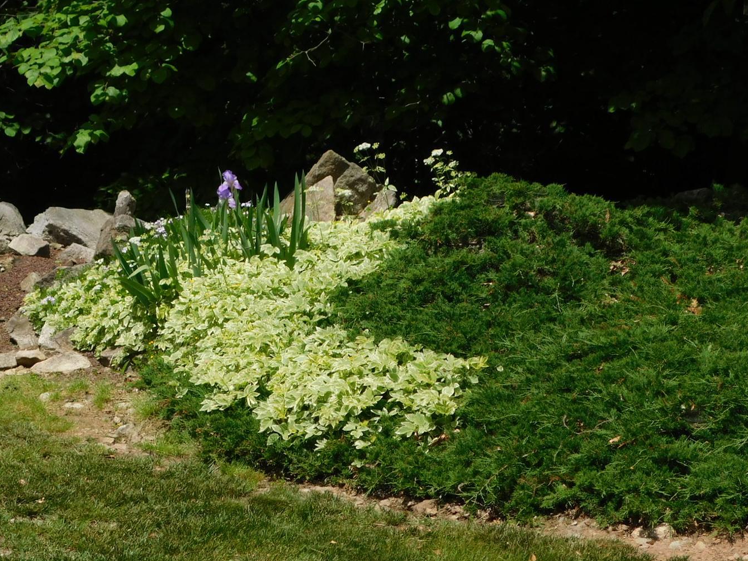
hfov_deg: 19.4
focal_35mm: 101
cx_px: 249
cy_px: 268
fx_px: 2183
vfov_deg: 14.7
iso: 125
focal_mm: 11.7
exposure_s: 1/1000
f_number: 4.2
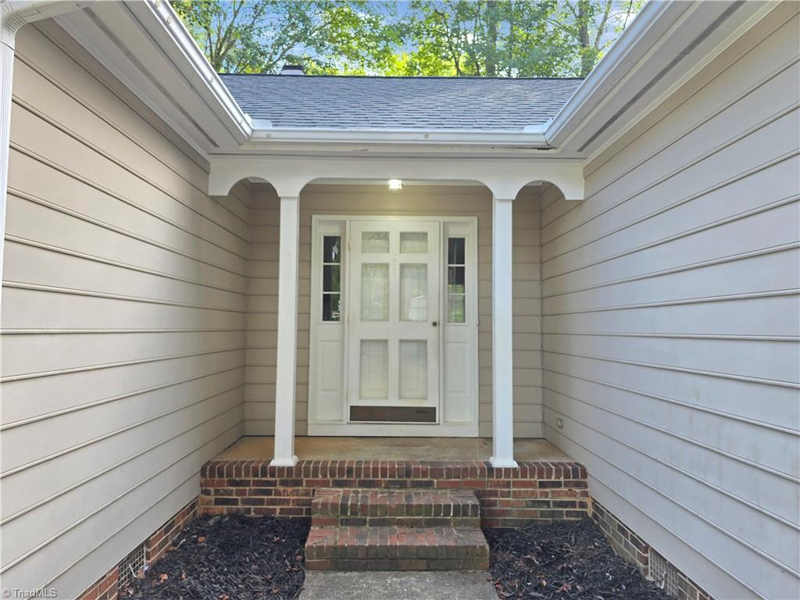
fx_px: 532
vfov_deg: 58.9
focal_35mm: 23
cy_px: 300
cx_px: 400
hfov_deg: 73.9
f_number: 1.7
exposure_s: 1/120
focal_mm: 6.3
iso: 25
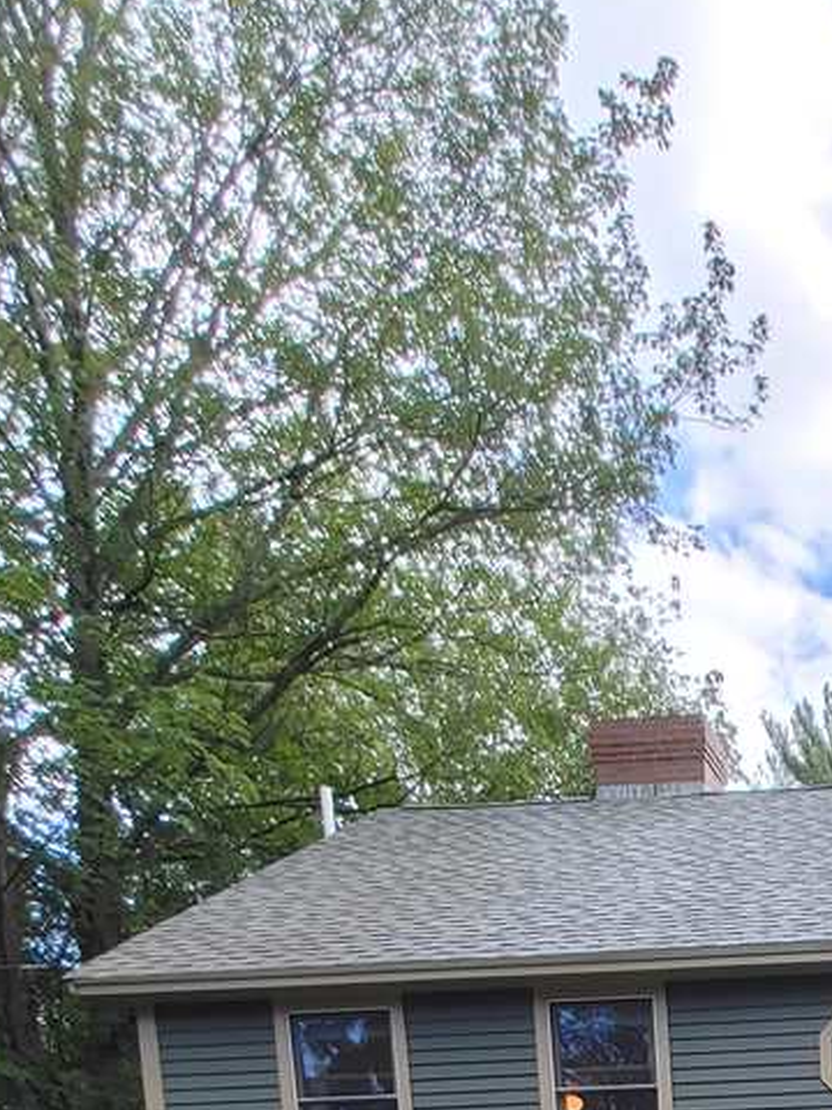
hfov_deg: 24.6
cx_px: 1190
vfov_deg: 26.2
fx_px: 1538
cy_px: 1746
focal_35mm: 48
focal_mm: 1.78
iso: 50
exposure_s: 1/100
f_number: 1.9
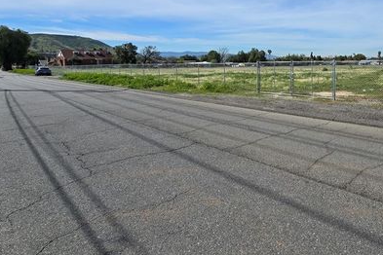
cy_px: 69
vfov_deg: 55.0
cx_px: 277
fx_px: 234
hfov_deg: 74.2
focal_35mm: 22
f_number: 2.2
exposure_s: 1/3637
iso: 50
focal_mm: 2.2
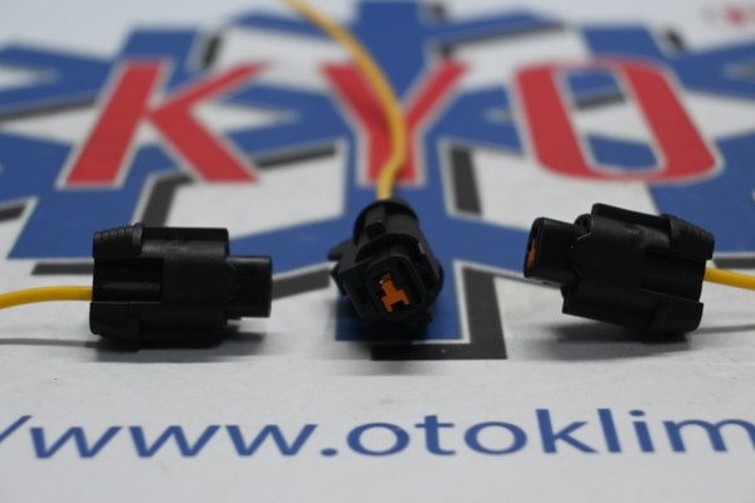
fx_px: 1573
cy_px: 252
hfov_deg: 27.0
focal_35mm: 75
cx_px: 378
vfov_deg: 18.2
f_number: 6.3
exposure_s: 1/80
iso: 1100
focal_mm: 50
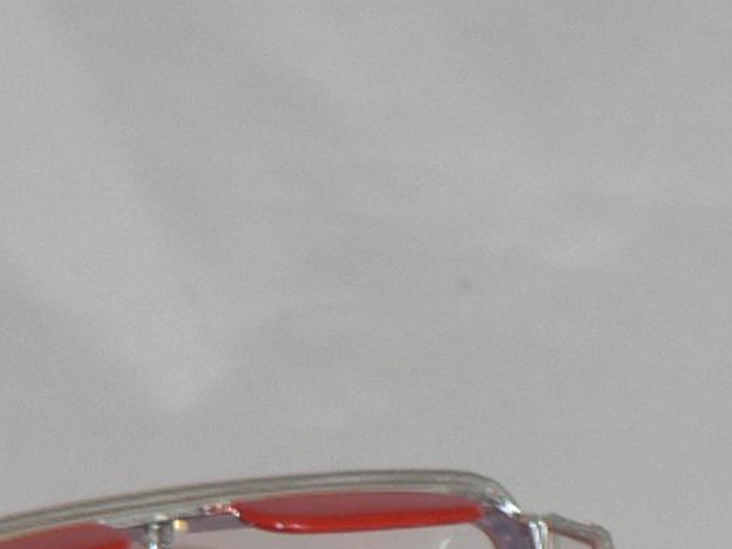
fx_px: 5498
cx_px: 667
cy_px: 1115
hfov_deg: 7.6
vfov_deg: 5.6
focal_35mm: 260
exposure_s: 1/60
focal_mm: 8.9
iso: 80
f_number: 2.8
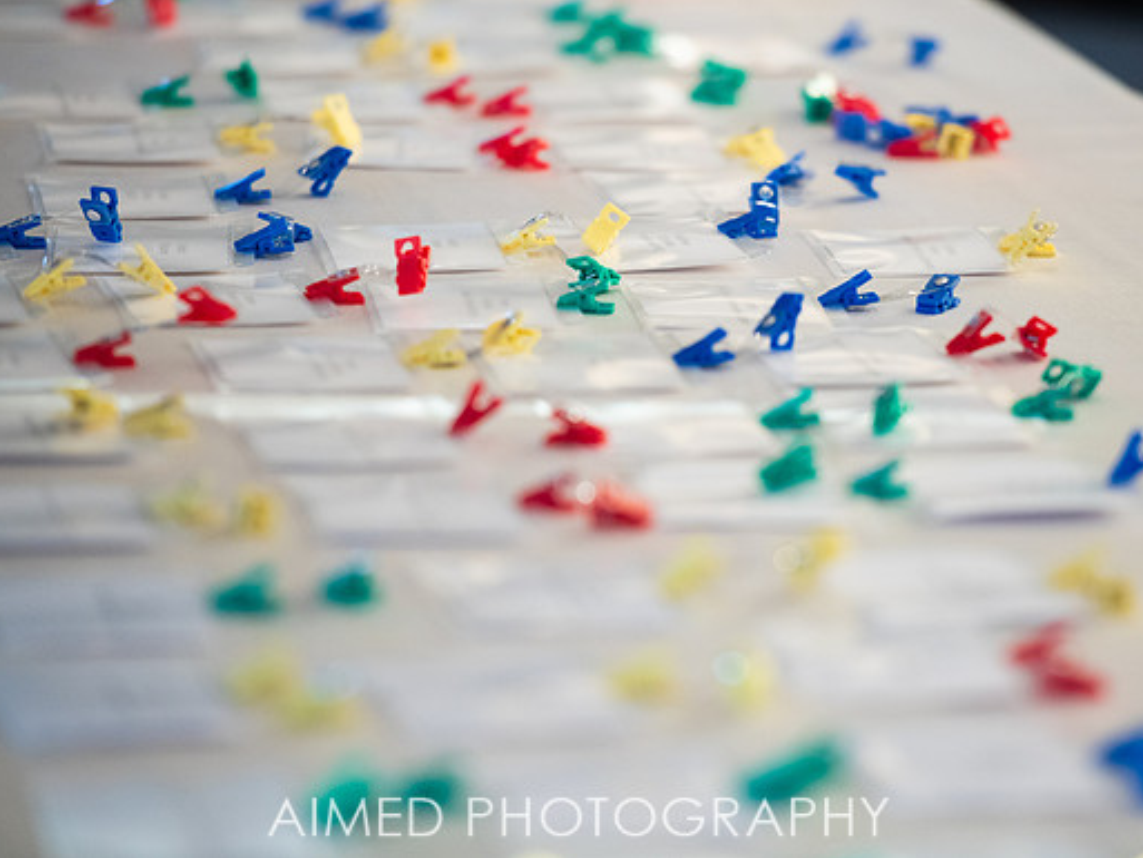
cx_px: 702
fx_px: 8620
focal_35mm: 261
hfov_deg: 7.6
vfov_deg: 5.7
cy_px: 348
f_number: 2.8
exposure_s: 1/200
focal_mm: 200
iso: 1000
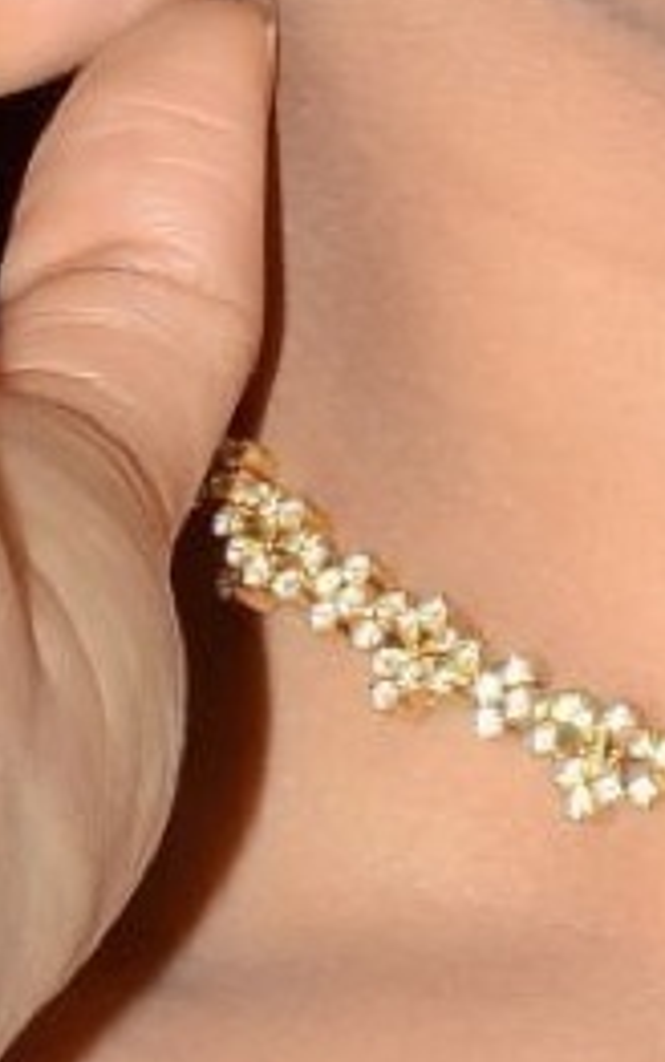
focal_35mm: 1110
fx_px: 32138
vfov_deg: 1.9
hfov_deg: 1.2
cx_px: 738
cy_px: -472
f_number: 7.1
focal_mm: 105
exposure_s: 1/160
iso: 250
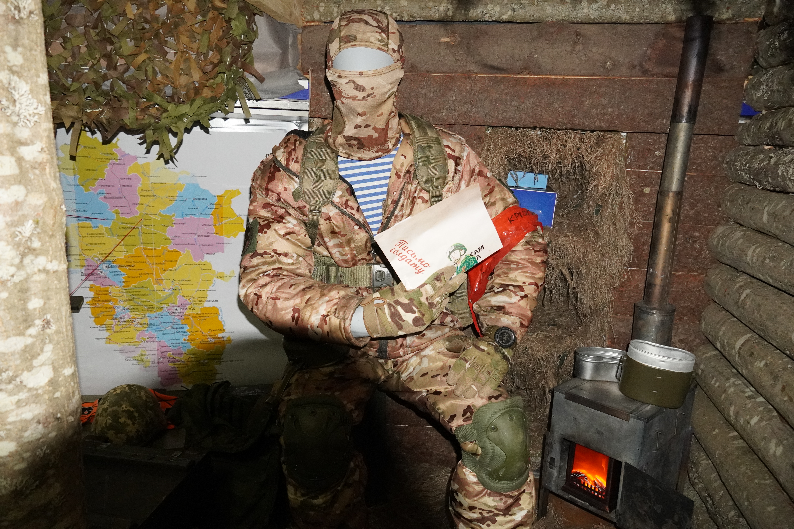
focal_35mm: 27
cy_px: 264
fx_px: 595
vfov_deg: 47.9
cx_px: 397
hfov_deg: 67.4
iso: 4000
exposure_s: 1/160
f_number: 5
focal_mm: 18
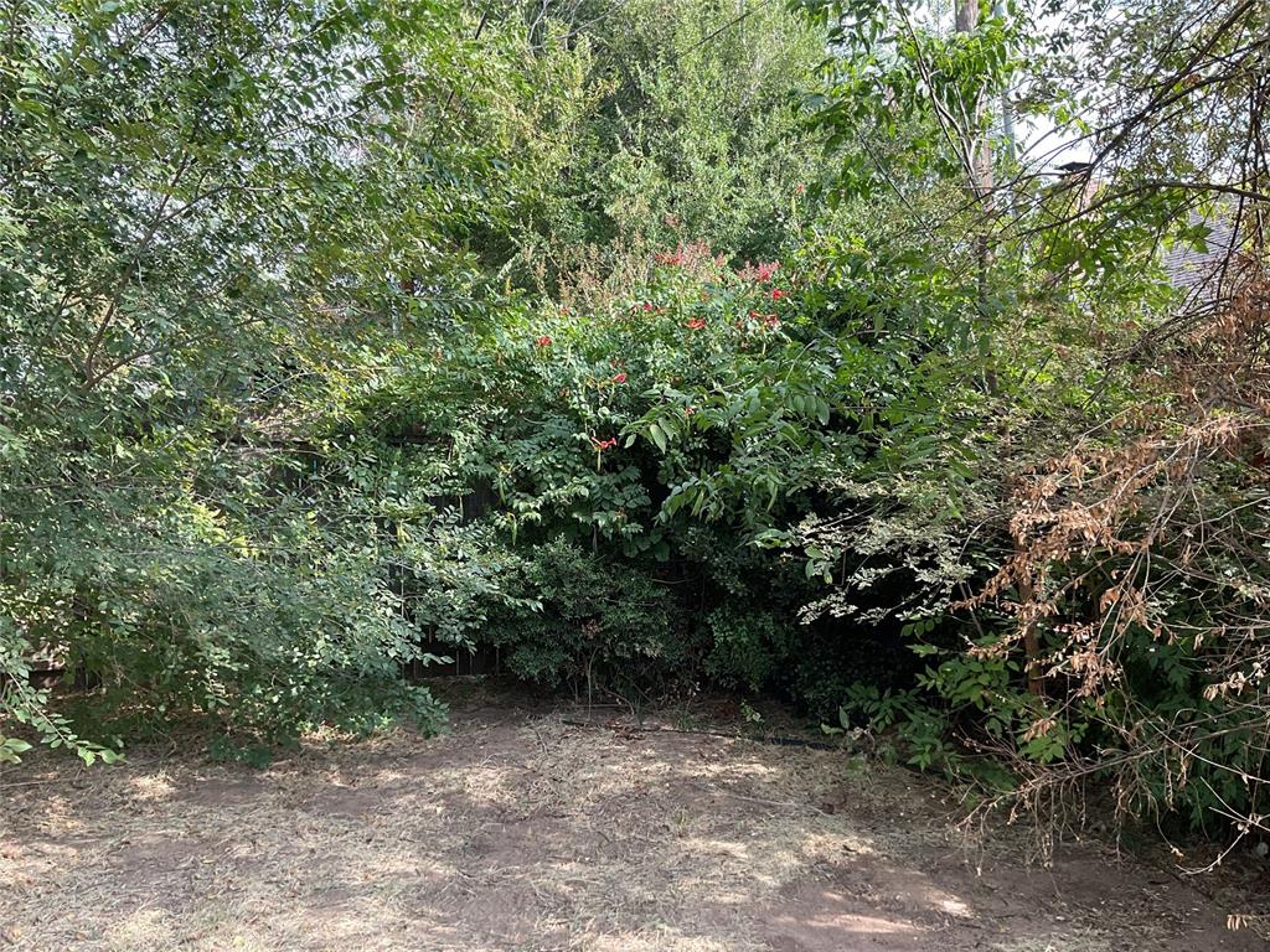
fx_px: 1064
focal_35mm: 29
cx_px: 635
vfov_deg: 48.2
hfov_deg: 61.7
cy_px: 476
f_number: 1.8
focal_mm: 3
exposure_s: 1/149
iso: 16
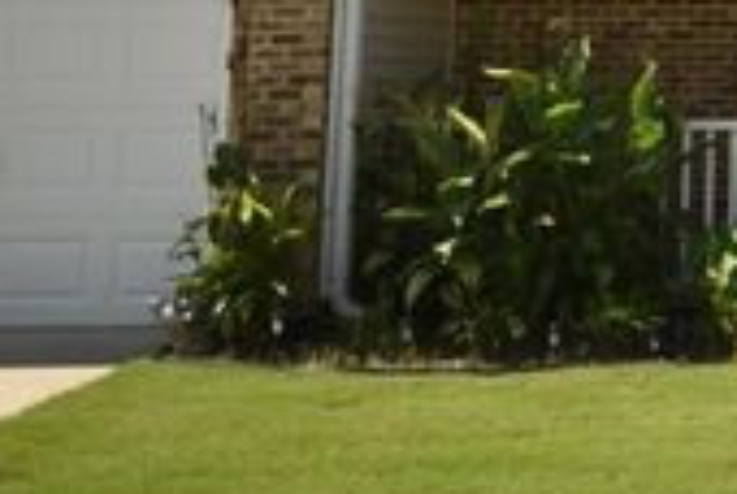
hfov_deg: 20.4
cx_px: 1049
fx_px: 1805
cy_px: -180
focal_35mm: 88
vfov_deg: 14.8
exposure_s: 1/320
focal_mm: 20
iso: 200
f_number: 9
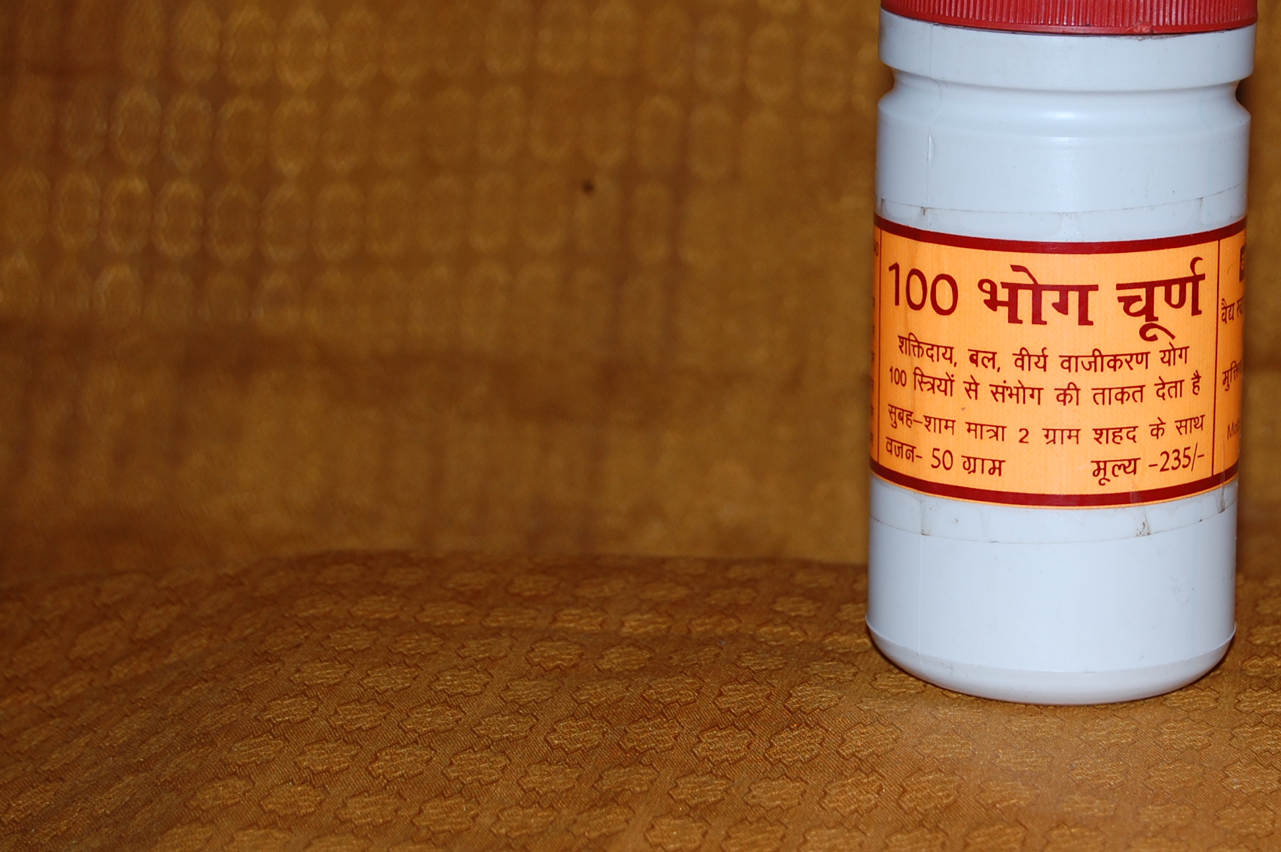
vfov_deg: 10.7
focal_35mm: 128
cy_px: 298
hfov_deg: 16.0
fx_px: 4542
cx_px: 987
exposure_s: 1/160
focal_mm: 55
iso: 200
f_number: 7.1
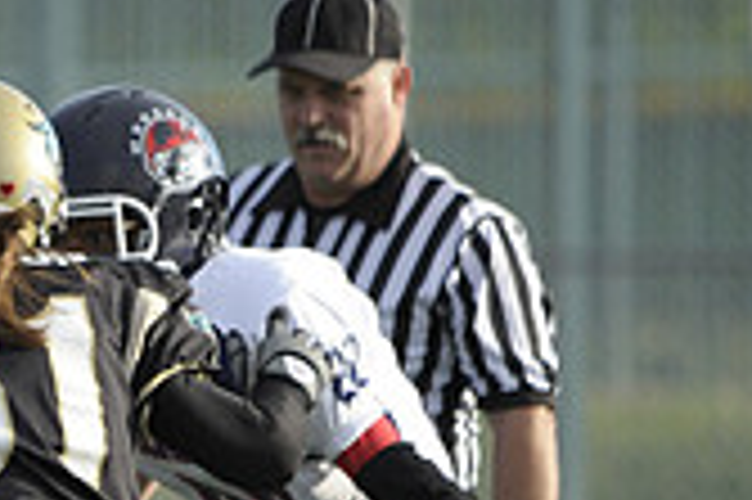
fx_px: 36227
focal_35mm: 1736
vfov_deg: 0.8
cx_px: -378
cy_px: 721
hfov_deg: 1.2
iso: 1000
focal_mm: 500
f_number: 6.3
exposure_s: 1/1000
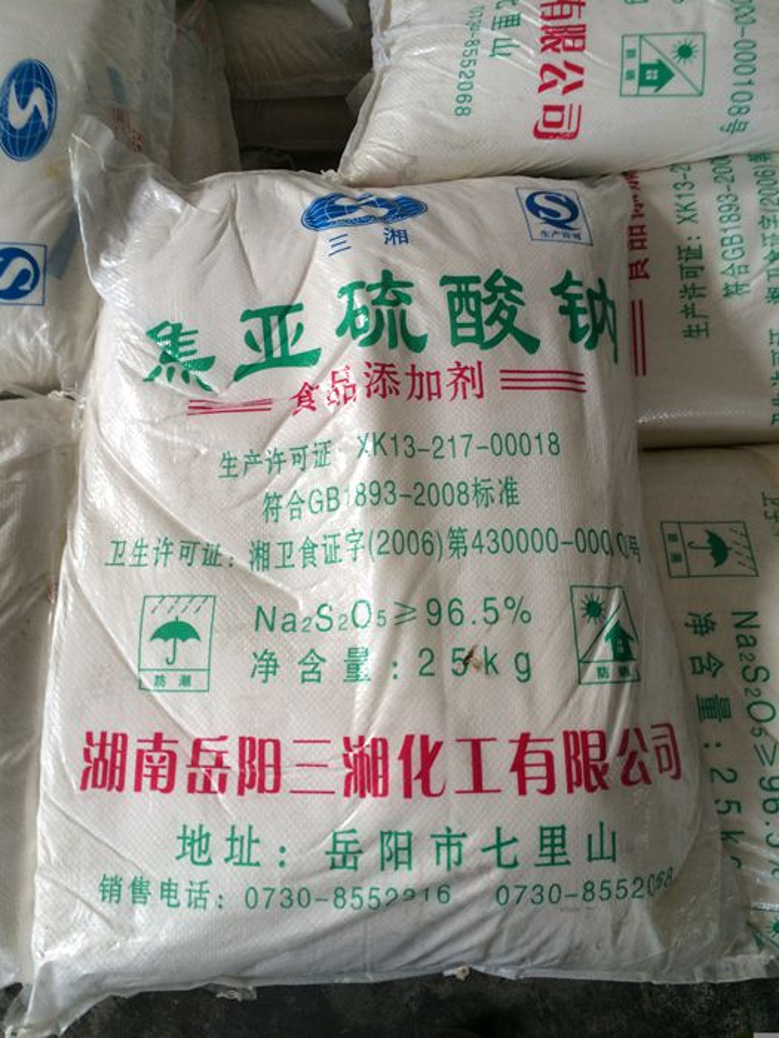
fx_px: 870
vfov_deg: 61.7
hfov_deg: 48.2
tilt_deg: -69.7
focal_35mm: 29
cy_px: 519
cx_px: 390
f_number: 2.2
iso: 50
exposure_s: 1/60
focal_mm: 4.15
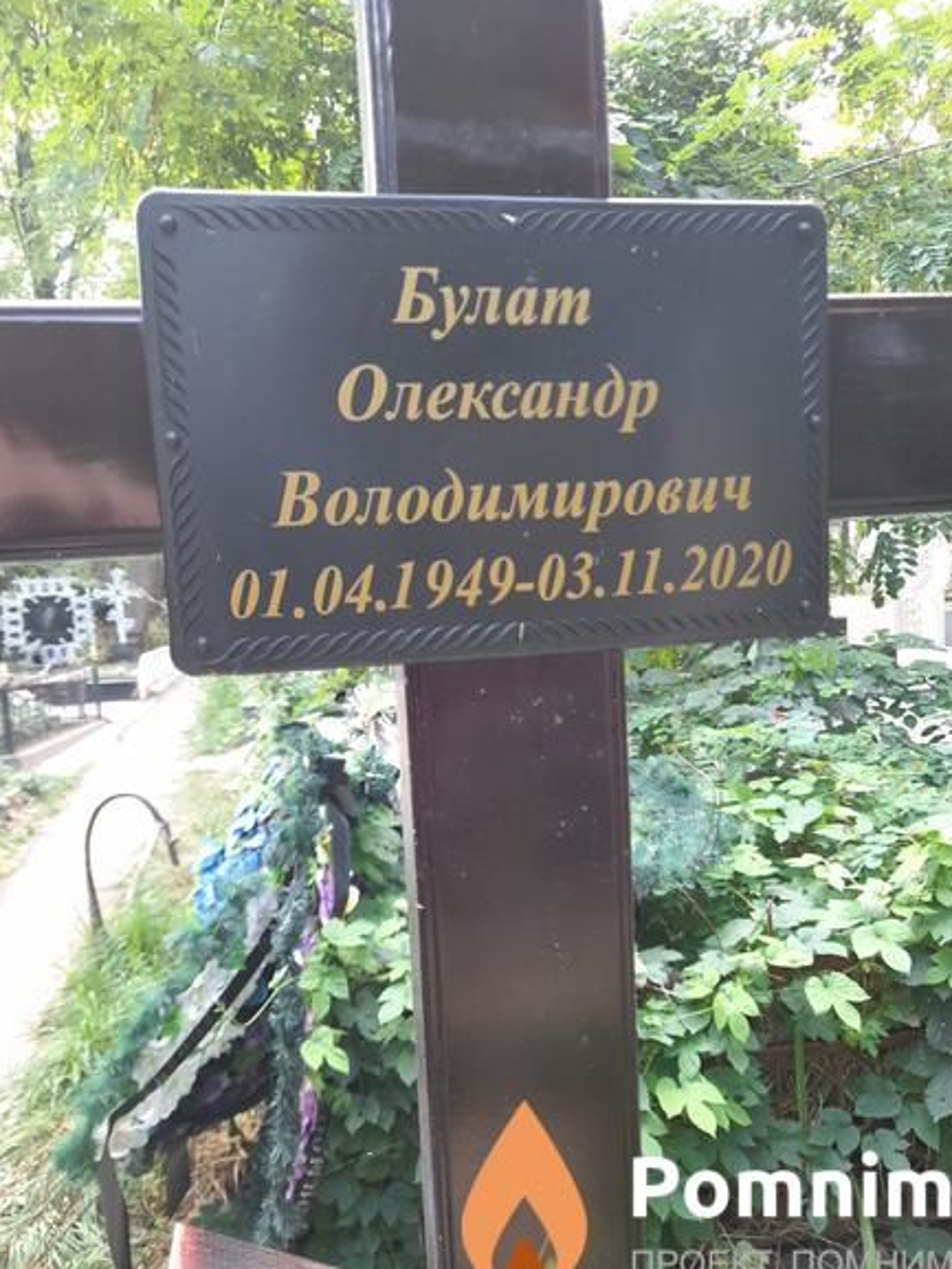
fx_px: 953
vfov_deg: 67.3
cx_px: 473
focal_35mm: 26
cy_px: 644
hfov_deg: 53.1
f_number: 2
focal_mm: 4.6
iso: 100
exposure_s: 1/50
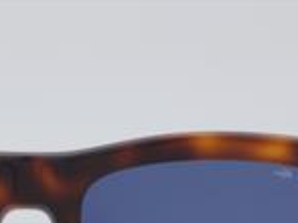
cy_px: 264
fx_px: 1517
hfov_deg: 11.2
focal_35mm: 176
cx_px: 26
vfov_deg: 8.3
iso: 100
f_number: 32
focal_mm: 45
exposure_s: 1/4
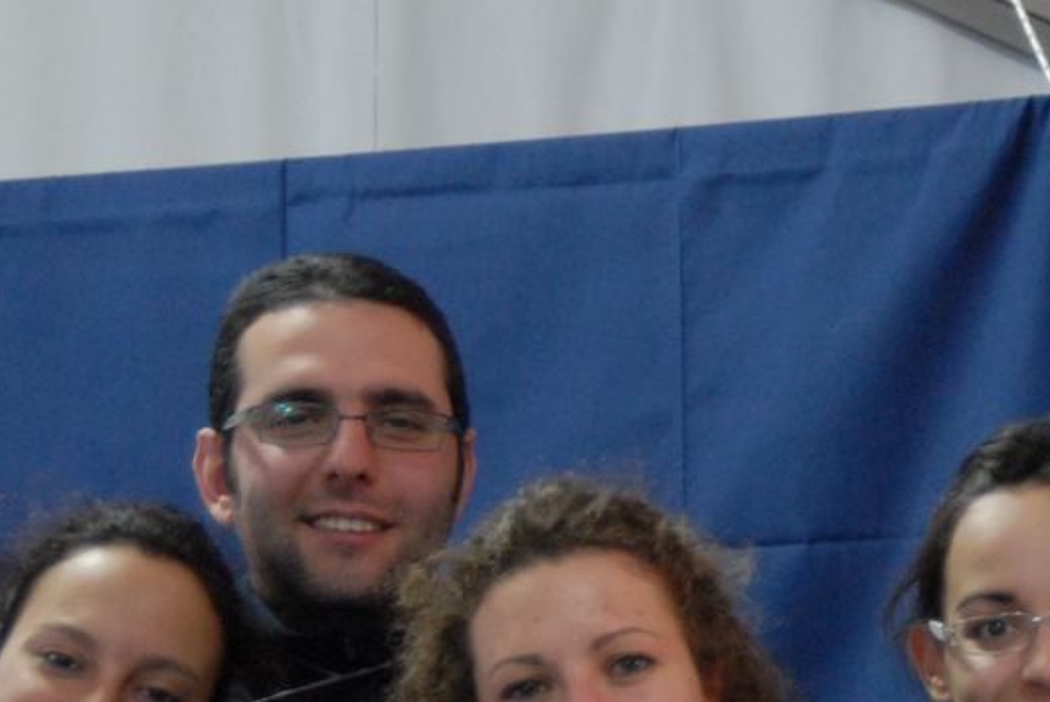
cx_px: 1364
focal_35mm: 226
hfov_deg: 9.0
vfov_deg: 6.1
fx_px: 6597
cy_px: 632
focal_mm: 50
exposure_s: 1/13
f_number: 4.8
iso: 800
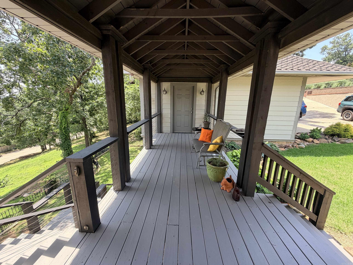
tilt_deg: -13.0
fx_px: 143
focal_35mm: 14
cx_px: 176
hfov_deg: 102.1
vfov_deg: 85.7
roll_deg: -0.7
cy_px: 132
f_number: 2.2
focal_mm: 2.22
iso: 50
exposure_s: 1/170
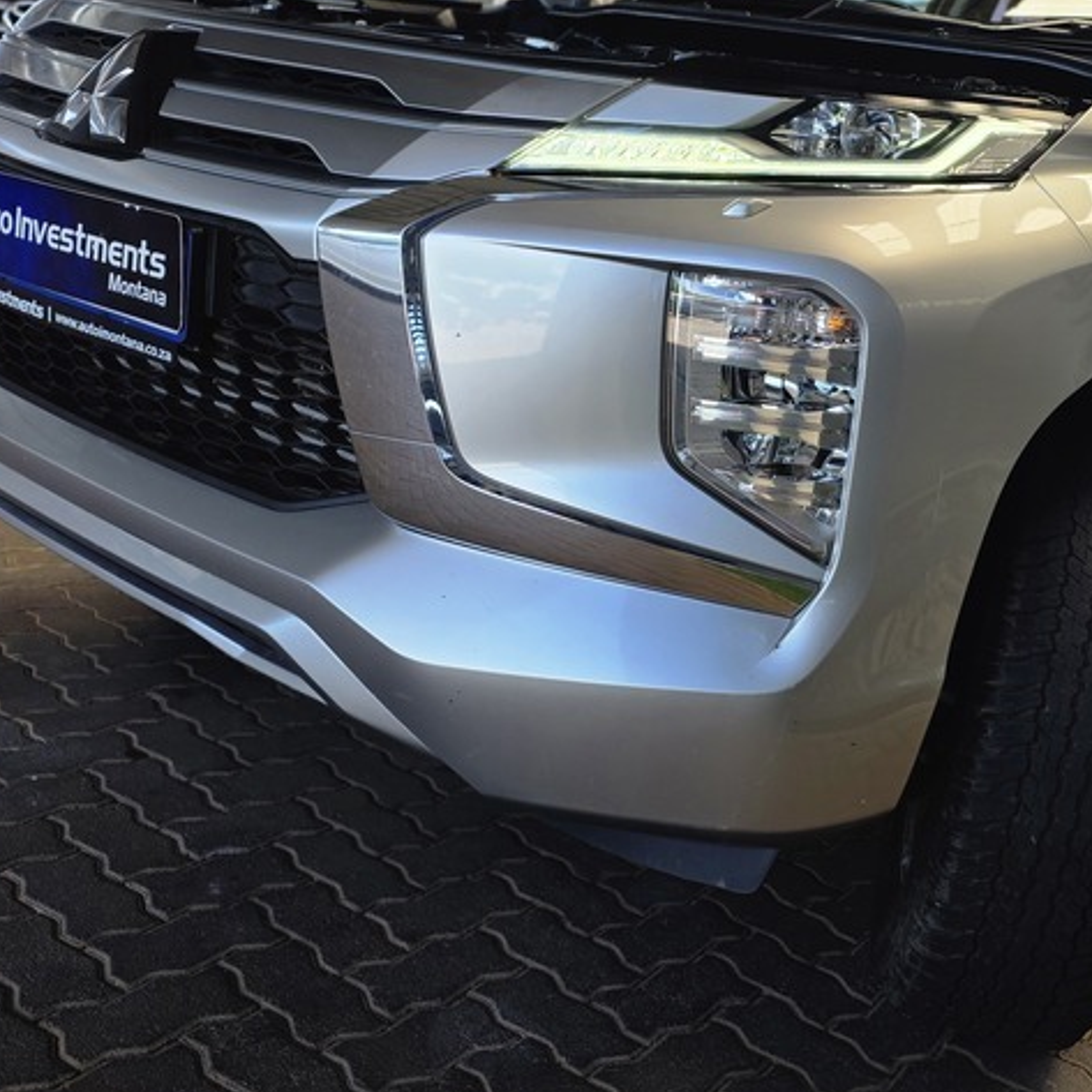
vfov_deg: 37.9
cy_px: 351
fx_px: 1570
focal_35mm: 44
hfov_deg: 37.4
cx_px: 815
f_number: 1.7
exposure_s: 1/359
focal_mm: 6.25
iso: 40
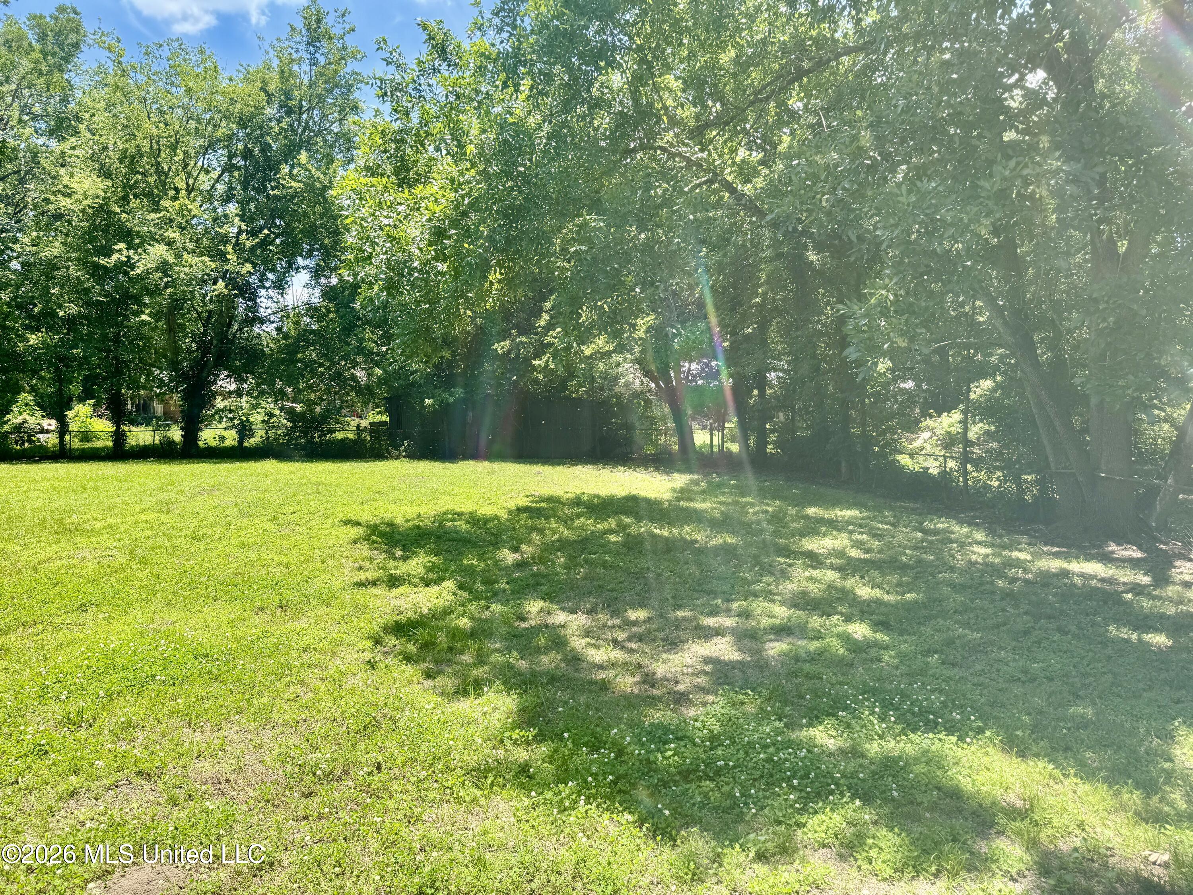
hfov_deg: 71.6
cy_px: 448
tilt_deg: -3.3
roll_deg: +0.7
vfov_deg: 56.8
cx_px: 596
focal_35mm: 24
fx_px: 827
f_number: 1.78
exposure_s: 1/1425
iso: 80
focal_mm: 6.76
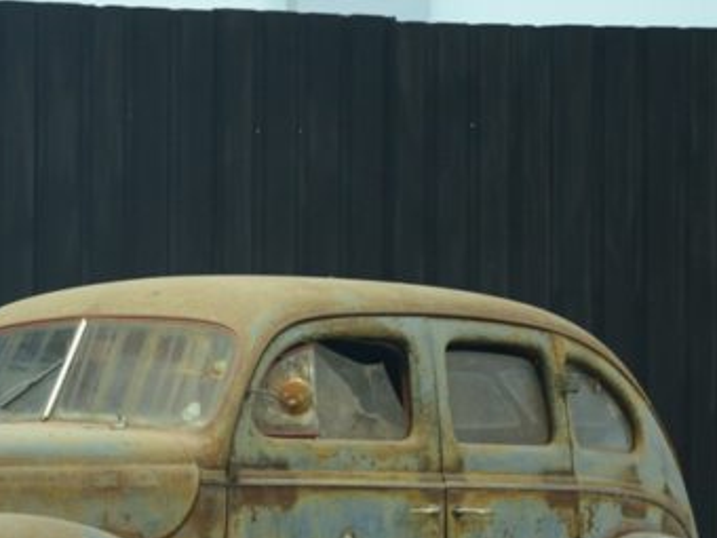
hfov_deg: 11.1
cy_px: 472
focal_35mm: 178
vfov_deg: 8.3
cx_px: 150
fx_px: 3687
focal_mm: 82
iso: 2500
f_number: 5
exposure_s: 1/30
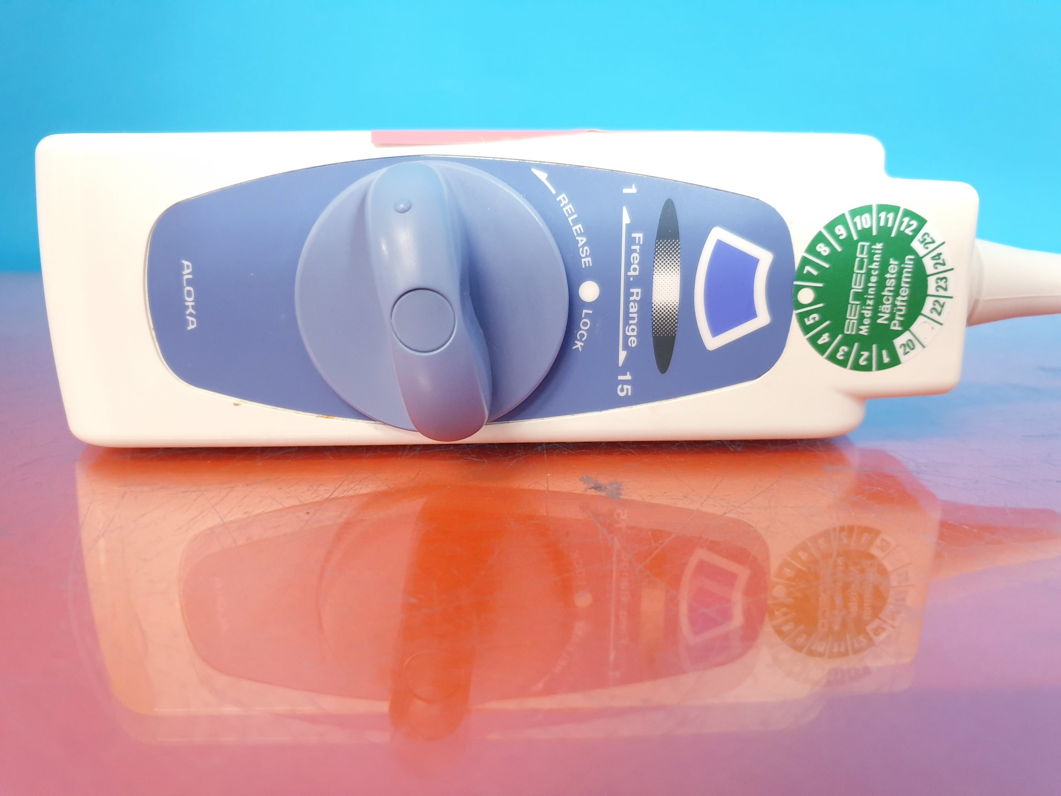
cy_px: 398
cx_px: 530
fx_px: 797
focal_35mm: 26
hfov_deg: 67.3
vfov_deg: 53.1
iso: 250
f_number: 1.5
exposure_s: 1/33
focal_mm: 4.3
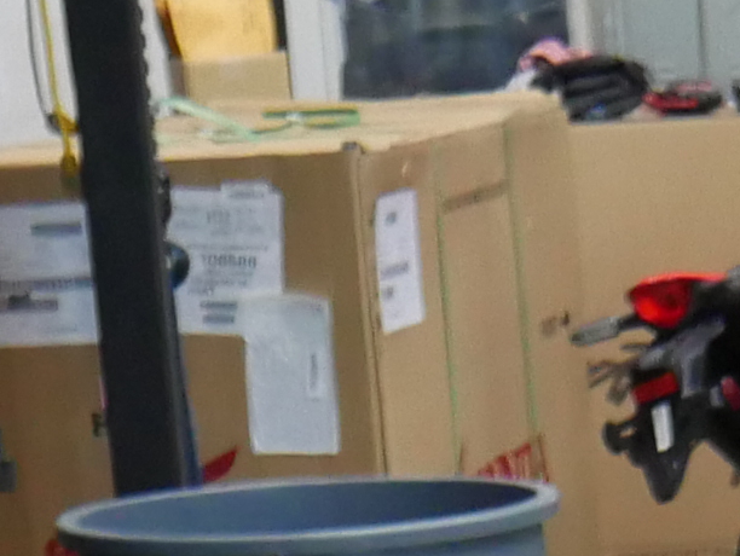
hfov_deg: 9.2
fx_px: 4493
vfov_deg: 6.5
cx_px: 1074
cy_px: 1644
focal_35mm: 210
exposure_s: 1/60
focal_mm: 14
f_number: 3.5
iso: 1600
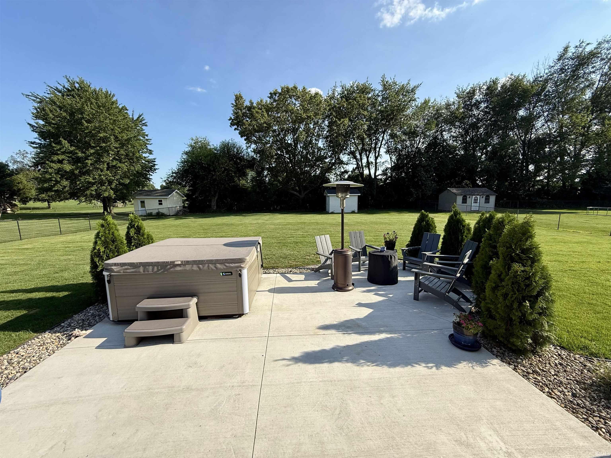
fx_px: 247
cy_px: 229
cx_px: 306
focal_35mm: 14
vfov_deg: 85.7
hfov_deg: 102.1
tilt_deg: -8.1
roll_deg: +0.3
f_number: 2.2
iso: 50
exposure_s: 1/1339
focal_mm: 2.22
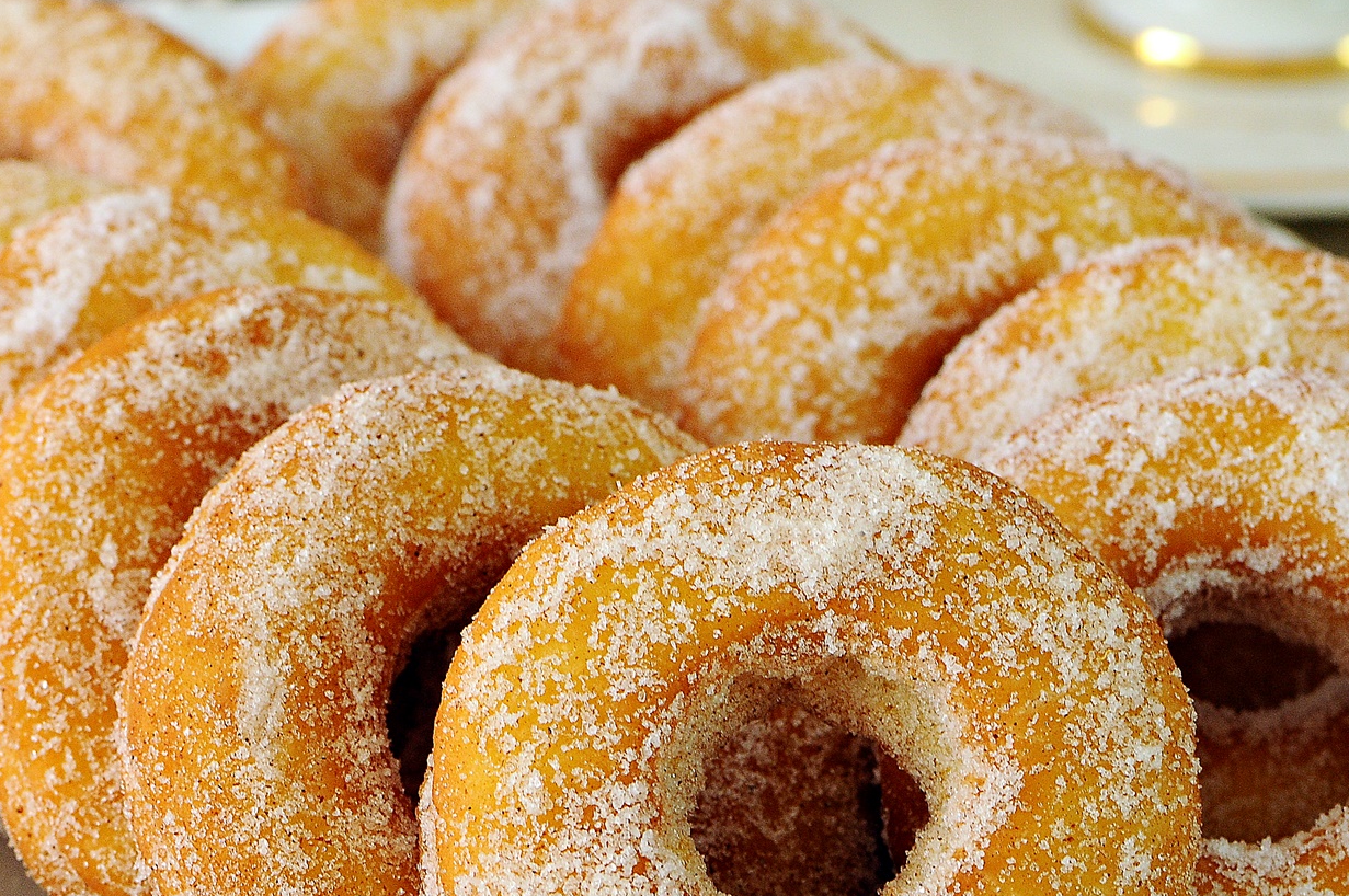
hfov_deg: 8.1
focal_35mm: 256
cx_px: 693
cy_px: 619
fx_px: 9576
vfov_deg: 5.4
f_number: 10
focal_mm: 105
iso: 500
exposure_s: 1/13
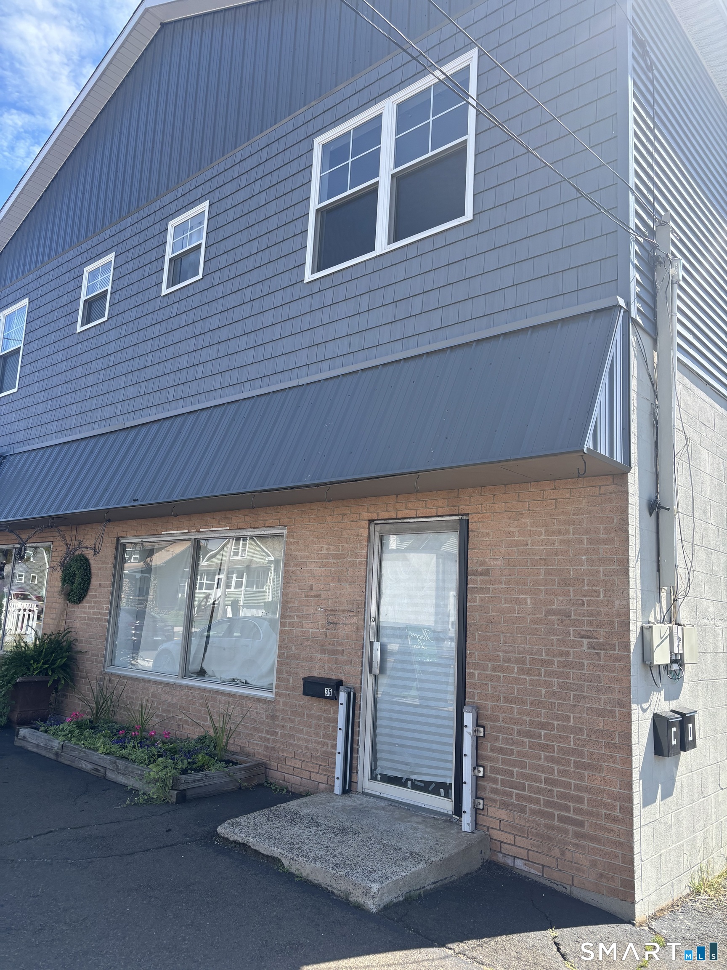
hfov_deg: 53.1
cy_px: 485
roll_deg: -3.7
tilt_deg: +9.1
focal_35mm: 26
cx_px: 364
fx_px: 728
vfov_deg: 67.3
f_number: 1.6
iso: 50
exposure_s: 1/1080
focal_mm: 5.96
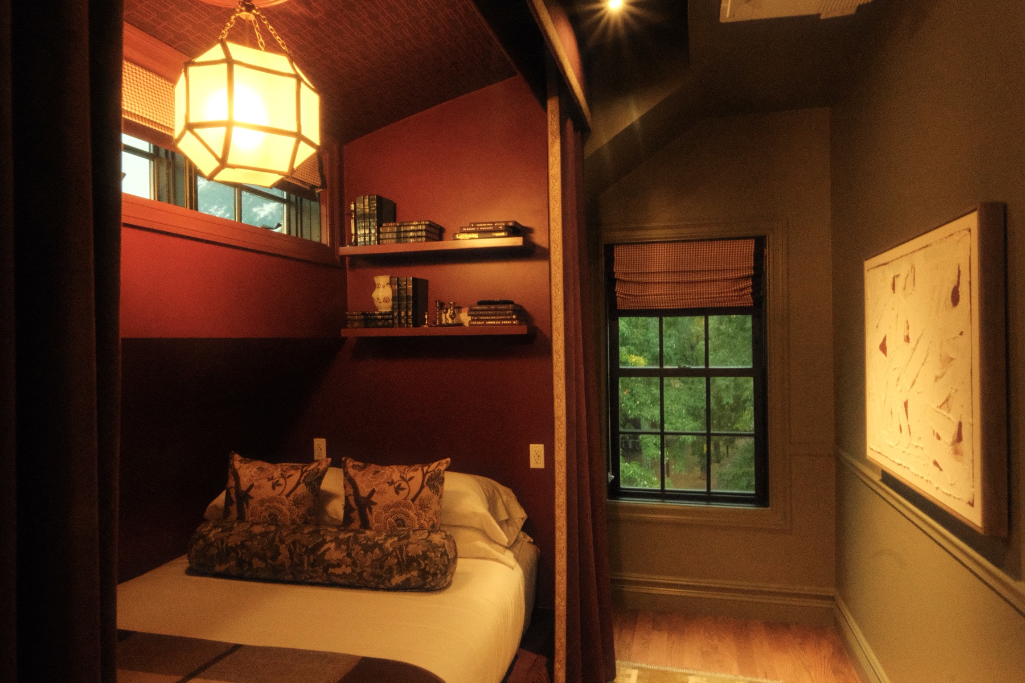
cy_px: 342
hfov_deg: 76.1
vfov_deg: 55.1
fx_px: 655
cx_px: 512
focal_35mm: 23
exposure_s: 1/8
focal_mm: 15
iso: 10000
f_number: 22
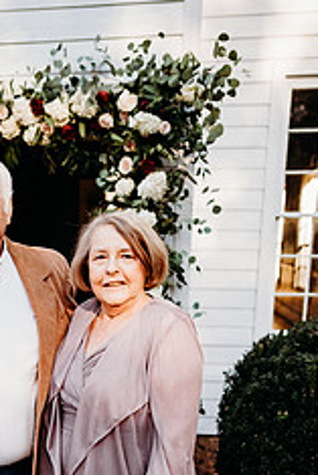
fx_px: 609
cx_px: 57
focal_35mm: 46
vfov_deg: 41.1
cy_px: 372
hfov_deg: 28.6
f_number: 2.5
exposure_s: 1/500
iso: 200
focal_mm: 24
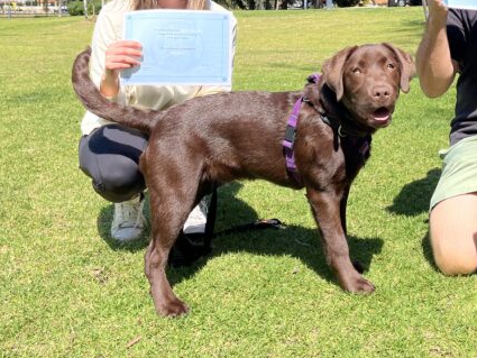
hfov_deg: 39.4
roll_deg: -0.3
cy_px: 75
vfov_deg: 30.2
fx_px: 648
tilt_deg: -6.5
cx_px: 357
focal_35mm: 47
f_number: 1.6
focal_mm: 5.1
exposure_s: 1/2571
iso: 50
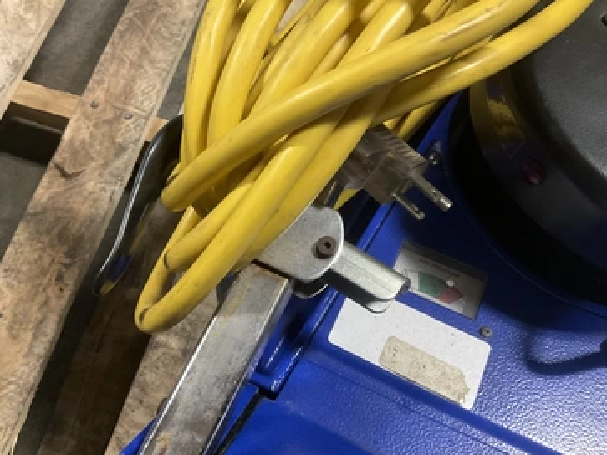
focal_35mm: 32
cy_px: 212
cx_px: 288
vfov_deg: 44.1
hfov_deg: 56.8
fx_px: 561
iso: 320
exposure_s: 1/30
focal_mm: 3
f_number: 1.8
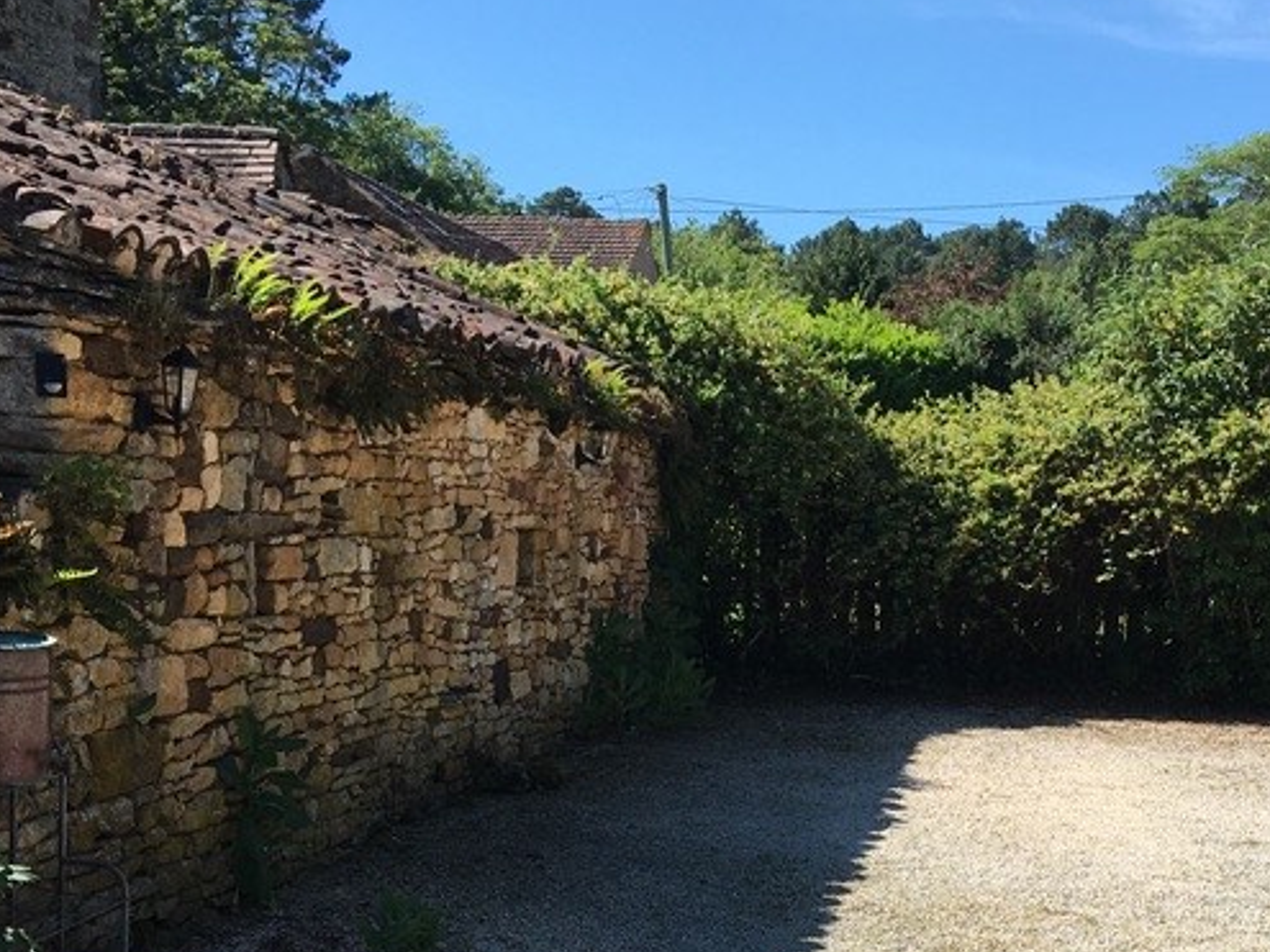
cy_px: 821
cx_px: 883
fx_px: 2201
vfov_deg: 23.9
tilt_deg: -8.3
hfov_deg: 31.8
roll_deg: -1.7
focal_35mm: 60
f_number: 2.2
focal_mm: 4.15
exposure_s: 1/1068
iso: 25
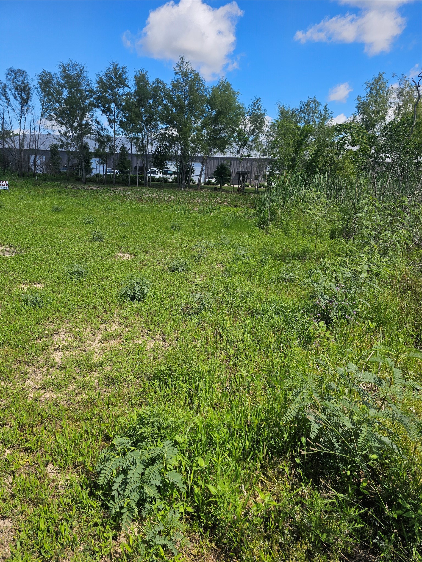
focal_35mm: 23
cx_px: 211
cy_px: 281
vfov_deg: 73.9
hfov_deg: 58.9
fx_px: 374
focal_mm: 6.3
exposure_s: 1/850
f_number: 1.7
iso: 12
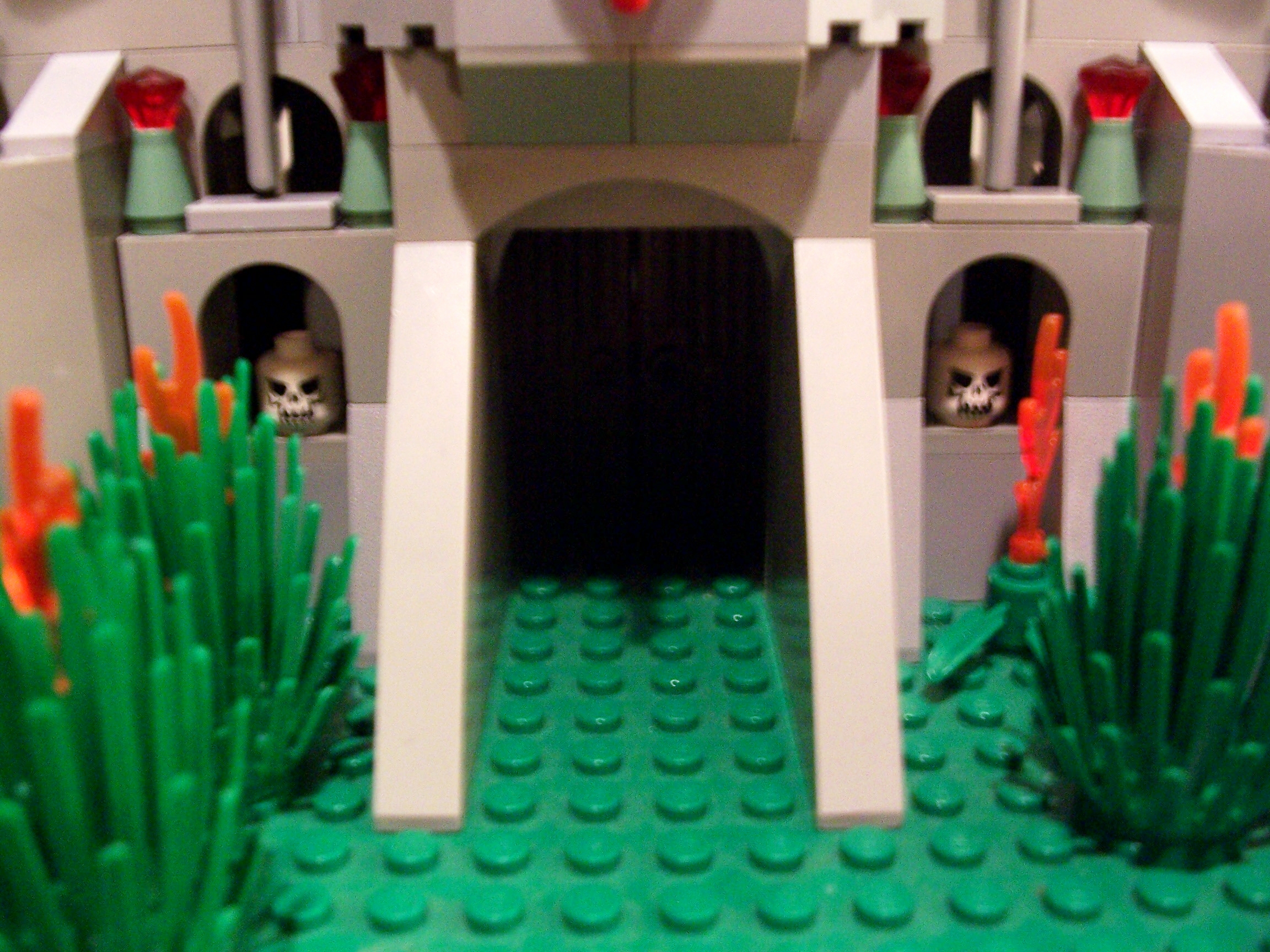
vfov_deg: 40.7
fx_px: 1284
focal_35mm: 35
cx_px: 635
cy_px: 476
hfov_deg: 52.6
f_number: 2.8
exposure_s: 1/8
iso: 140
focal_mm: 6
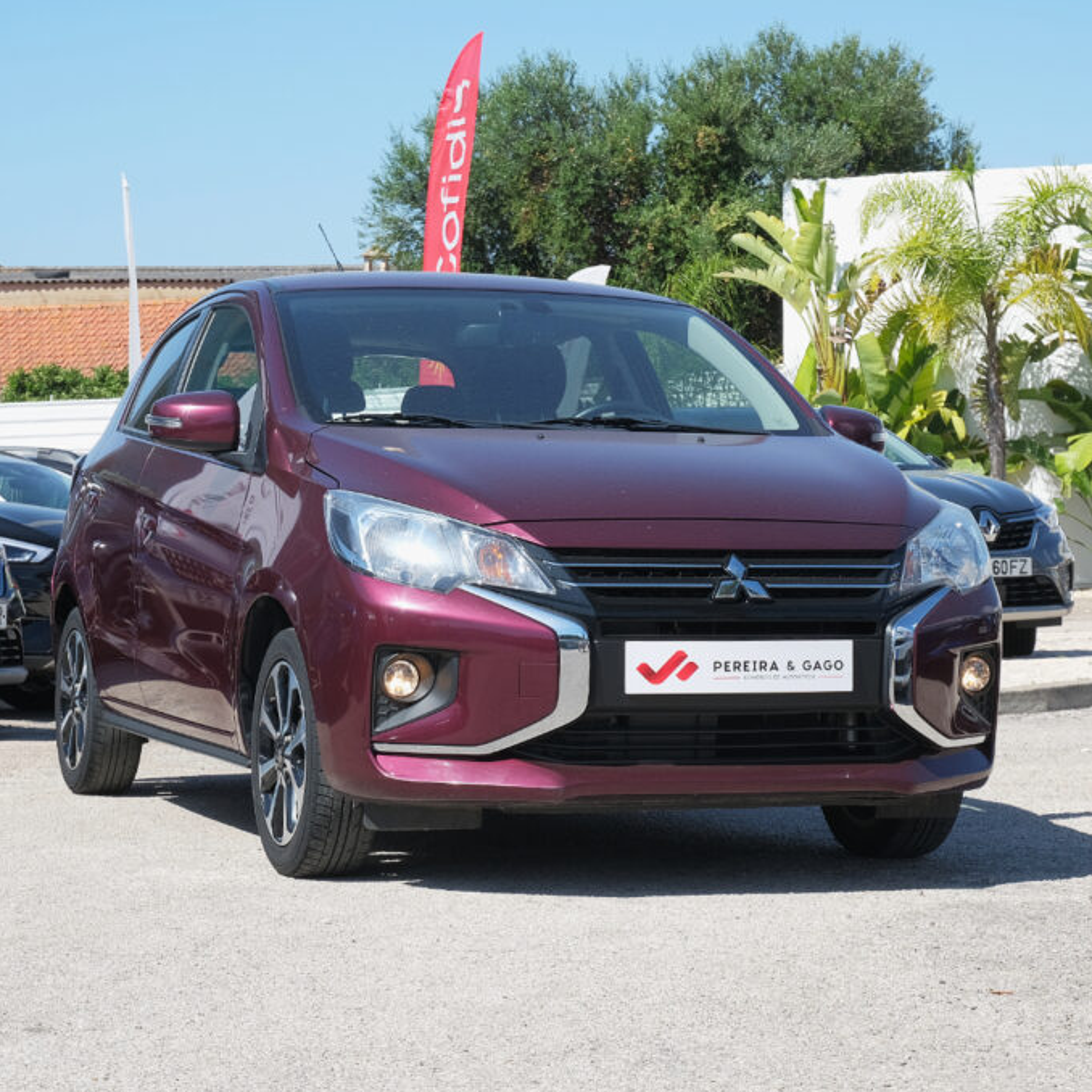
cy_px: 545
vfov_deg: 20.2
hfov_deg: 20.2
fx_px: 3069
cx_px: 540
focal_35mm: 86
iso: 160
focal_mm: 44.5
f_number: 9
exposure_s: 1/200
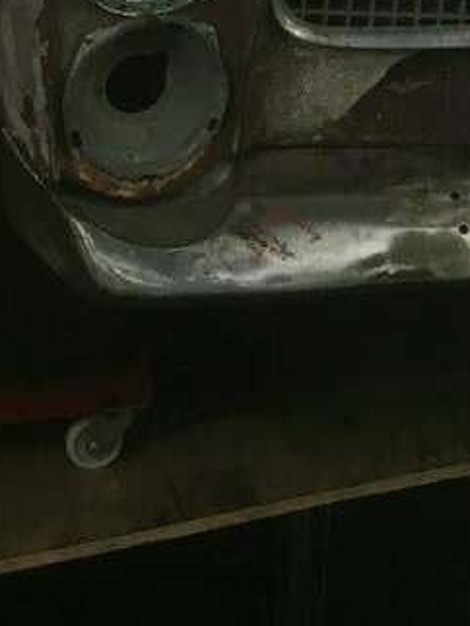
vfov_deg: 19.5
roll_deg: -1.5
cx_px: 482
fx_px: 1627
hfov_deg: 16.1
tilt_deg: -8.9
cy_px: -253
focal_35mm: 90
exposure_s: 1/33
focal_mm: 4.15
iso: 64
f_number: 2.2
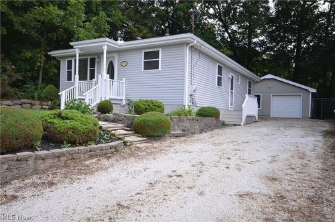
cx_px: 168
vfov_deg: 43.4
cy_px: 111
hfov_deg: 62.0
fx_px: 279
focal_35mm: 30
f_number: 6.3
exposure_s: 1/160
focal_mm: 20
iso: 200
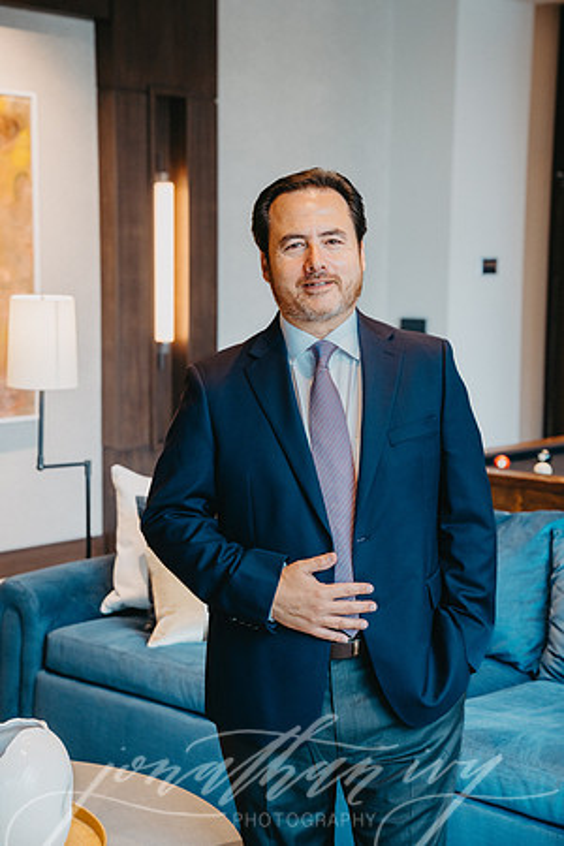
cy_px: 423
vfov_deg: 28.8
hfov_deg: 19.5
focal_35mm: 70
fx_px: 1645
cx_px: 282
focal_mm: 70
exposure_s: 1/100
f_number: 4.5
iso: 640
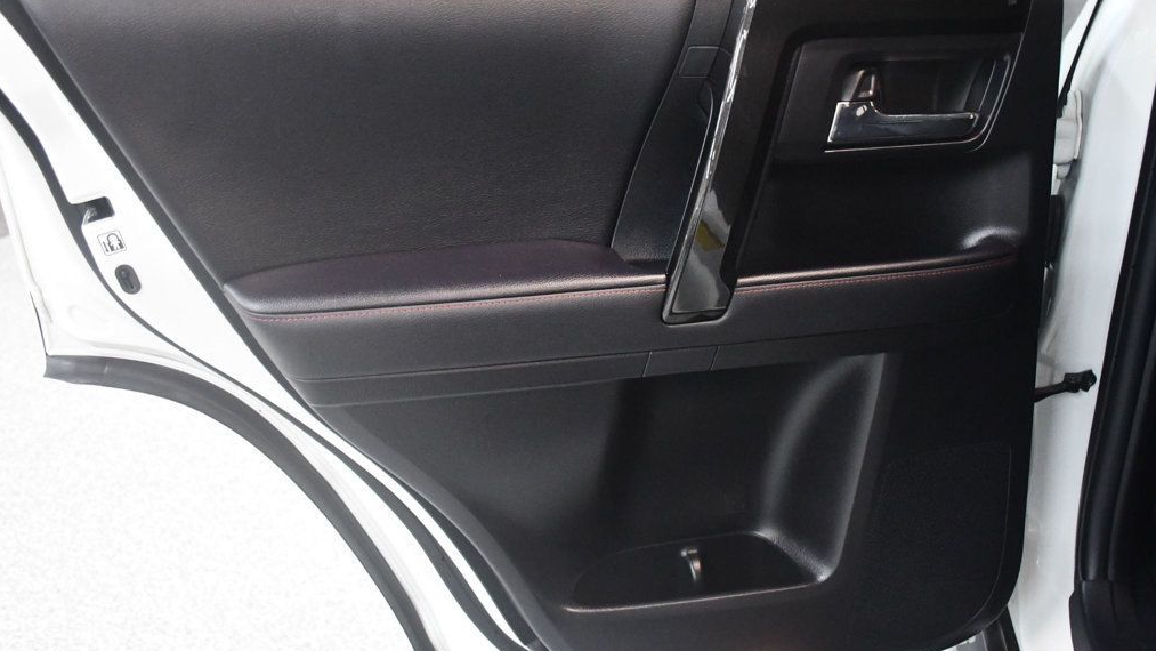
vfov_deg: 32.8
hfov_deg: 55.3
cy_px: 314
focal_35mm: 36
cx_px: 580
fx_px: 1104
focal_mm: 23
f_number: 3.8
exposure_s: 1/60
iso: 5000
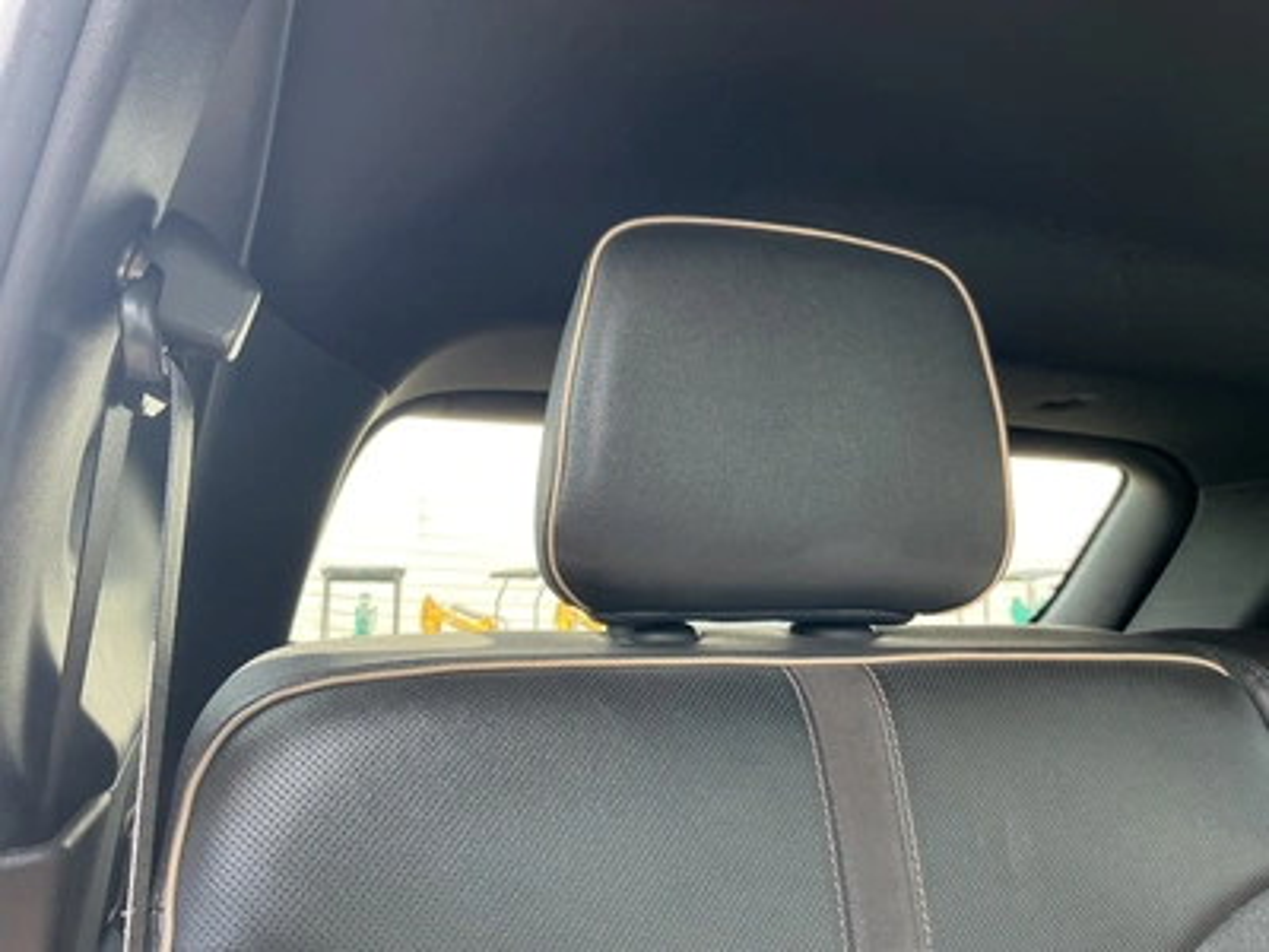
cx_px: 634
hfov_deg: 63.4
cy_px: 476
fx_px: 1026
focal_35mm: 28
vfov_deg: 49.7
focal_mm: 3
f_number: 1.8
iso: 64
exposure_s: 1/70
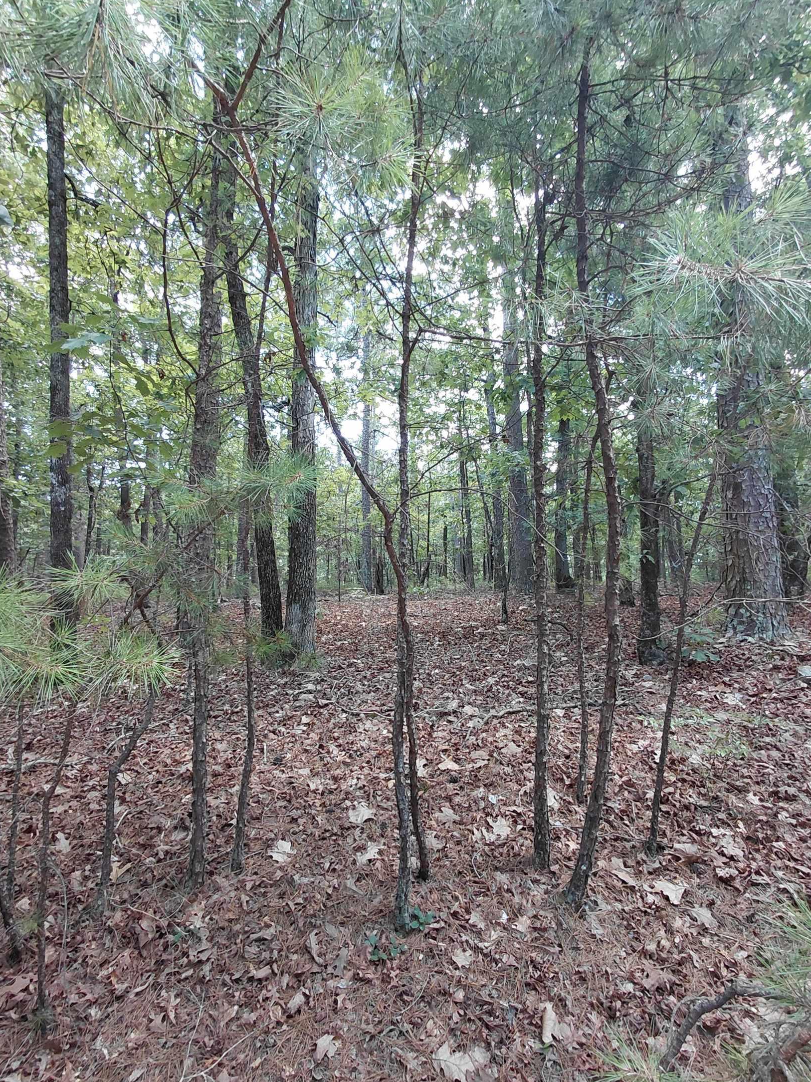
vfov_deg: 90.9
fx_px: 531
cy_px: 573
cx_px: 397
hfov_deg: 74.7
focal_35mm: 17
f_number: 2.2
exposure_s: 1/60
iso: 50
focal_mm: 1.64
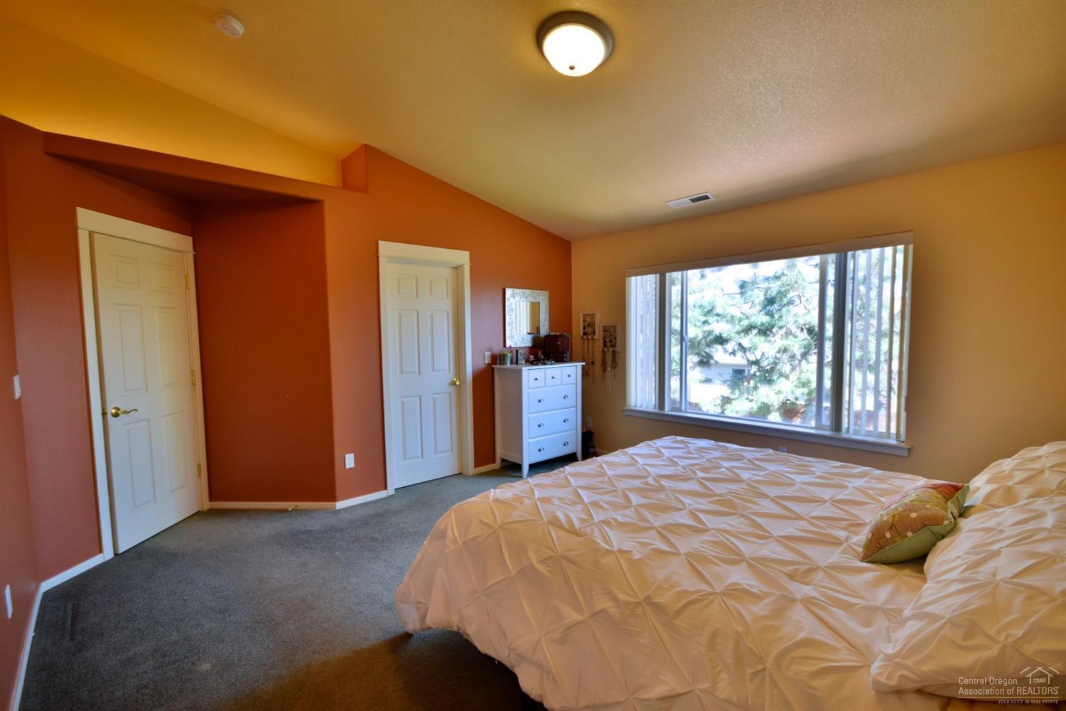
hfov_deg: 100.4
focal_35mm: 15
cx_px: 533
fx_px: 444
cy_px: 356
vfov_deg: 77.3
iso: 250
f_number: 4
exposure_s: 1/80
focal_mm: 10
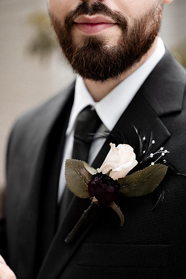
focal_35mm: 60
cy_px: 140
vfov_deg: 33.4
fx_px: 465
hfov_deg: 22.6
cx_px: 93
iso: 640
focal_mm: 60
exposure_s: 1/200
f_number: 2.8
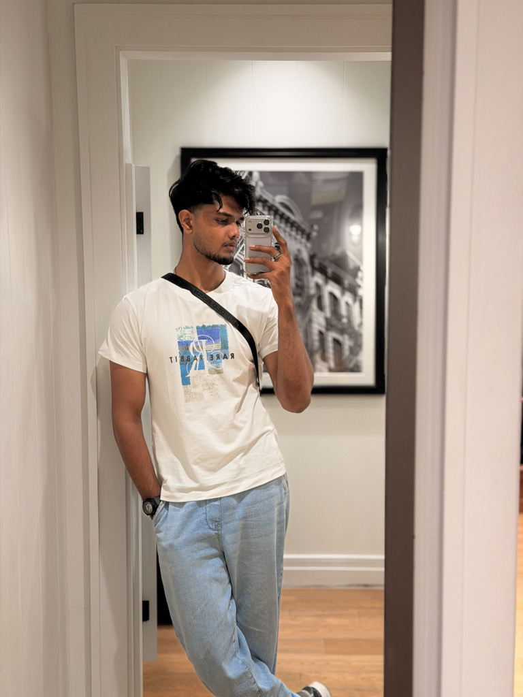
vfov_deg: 39.7
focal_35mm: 48
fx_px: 967
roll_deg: +0.0
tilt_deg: -6.5
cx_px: 262
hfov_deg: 30.3
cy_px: 348
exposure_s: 1/100
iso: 100
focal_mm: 6.76
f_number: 1.78
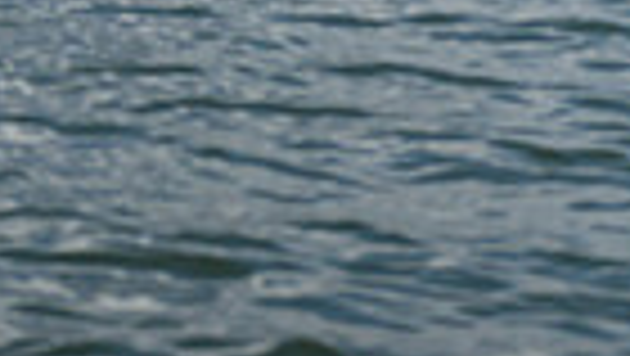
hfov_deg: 5.8
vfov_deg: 3.2
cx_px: -124
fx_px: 6236
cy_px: -942
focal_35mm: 373
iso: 320
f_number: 4
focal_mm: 86
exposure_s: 1/8000
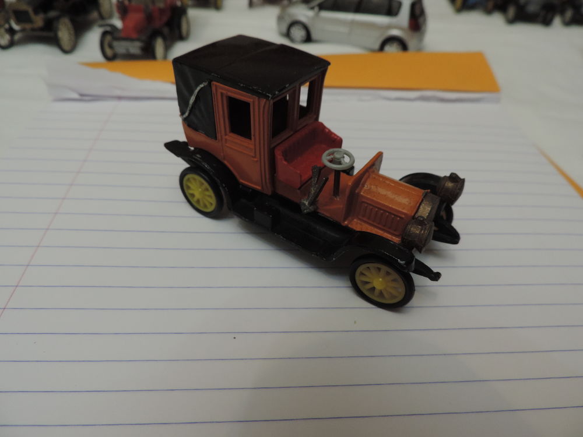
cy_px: 218
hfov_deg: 71.6
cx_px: 292
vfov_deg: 56.8
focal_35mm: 24
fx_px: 404
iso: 400
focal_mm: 4.3
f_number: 3
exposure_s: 1/20
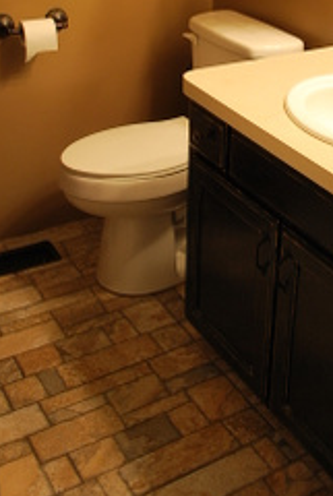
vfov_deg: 34.6
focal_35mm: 54
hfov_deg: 24.8
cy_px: 45
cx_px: 260
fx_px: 746
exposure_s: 1/30
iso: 400
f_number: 3.5
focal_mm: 18
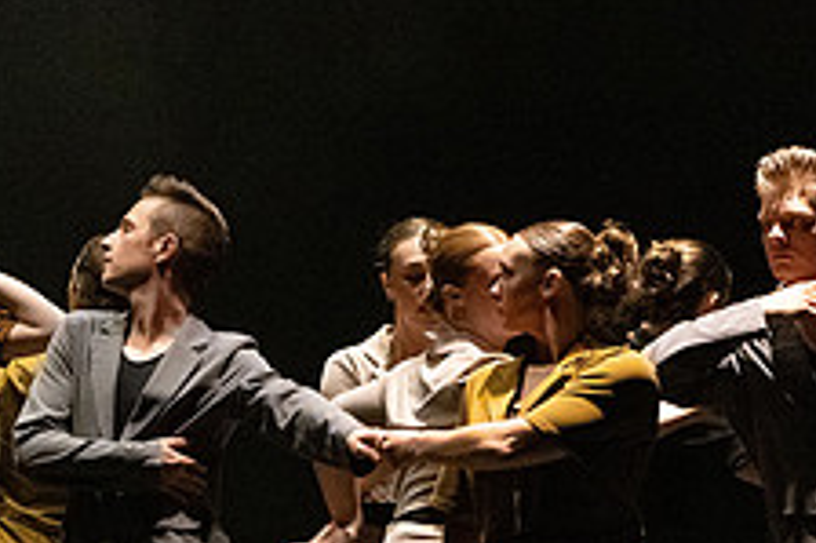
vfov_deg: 5.7
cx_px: 393
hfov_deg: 8.6
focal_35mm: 240
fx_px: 5436
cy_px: 335
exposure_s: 1/400
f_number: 4
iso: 5000
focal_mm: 70
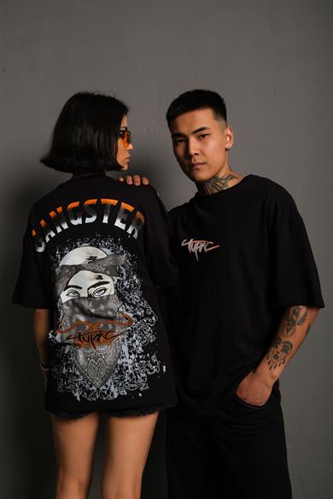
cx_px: 166
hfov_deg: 37.9
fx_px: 486
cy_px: 250
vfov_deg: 54.4
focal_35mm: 35
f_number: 5
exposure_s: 1/160
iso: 160
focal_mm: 23.3
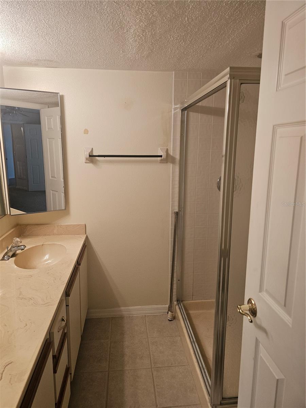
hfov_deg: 58.9
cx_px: 153
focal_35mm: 23
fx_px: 271
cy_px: 204
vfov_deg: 73.9
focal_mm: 6.3
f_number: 1.7
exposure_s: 1/120
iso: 250
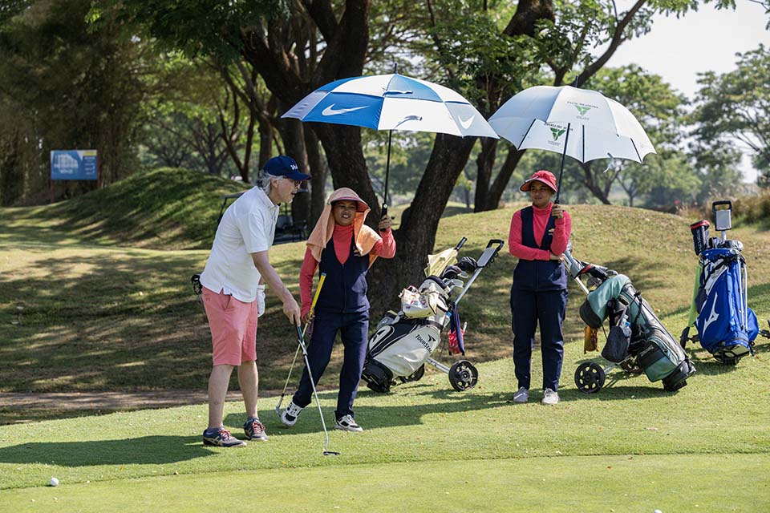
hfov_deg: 21.0
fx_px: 2075
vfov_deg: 14.1
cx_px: 385
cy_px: 256
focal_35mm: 97
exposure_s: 1/5000
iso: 2800
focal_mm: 97
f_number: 4.5
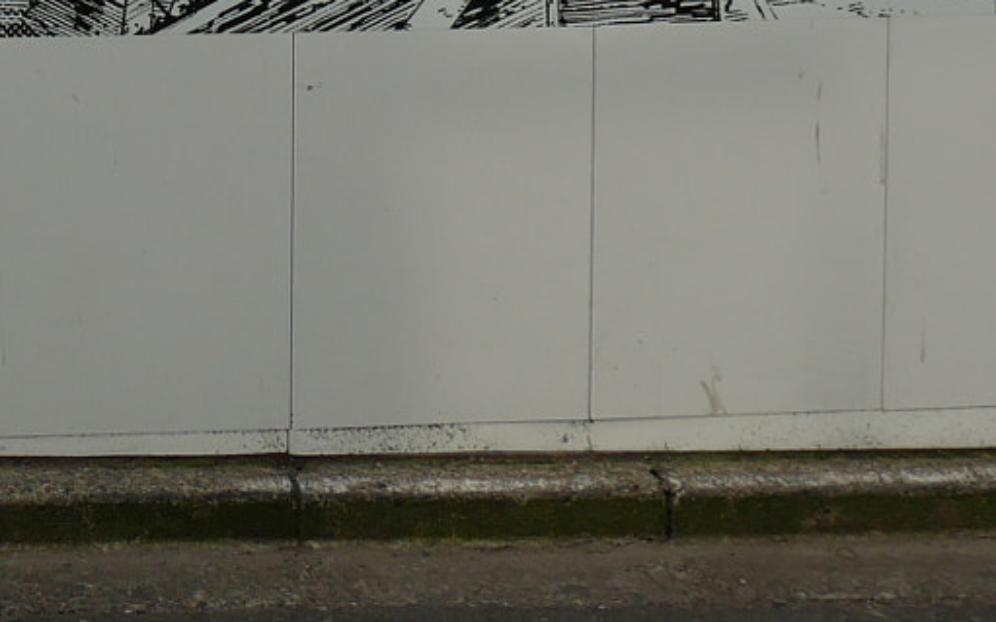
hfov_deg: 18.8
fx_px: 2768
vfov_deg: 11.8
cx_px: -318
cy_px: -525
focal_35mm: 102
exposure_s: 1/320
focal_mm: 12
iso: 200
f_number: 6.3
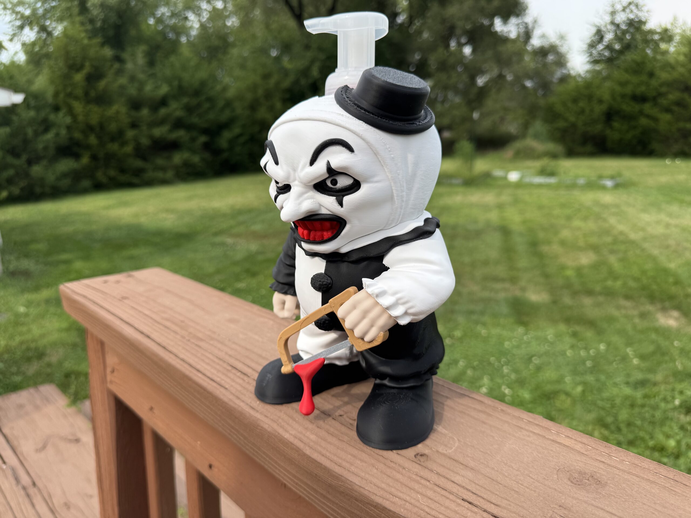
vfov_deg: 56.8
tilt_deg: -12.4
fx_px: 479
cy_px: 259
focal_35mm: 24
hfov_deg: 71.6
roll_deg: +0.1
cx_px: 346
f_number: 1.78
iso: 80
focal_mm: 6.76
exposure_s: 1/2331
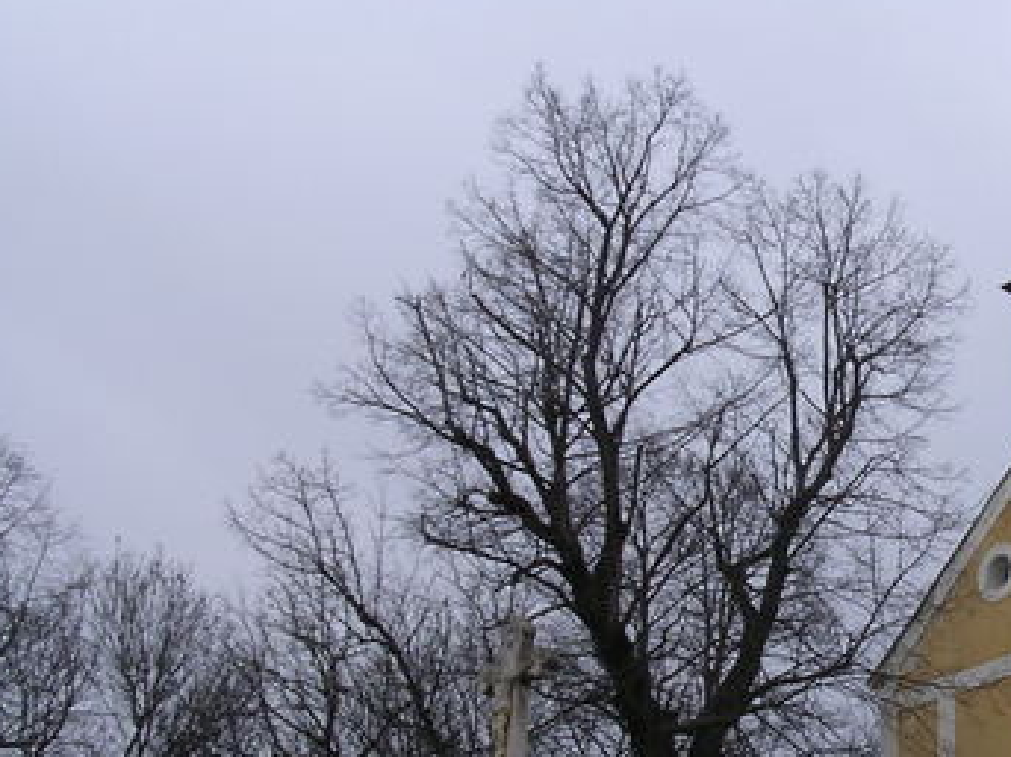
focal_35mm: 71
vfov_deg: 20.6
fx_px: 2073
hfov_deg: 26.5
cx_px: 908
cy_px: 527
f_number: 5.6
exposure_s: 1/265
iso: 100
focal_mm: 5.8
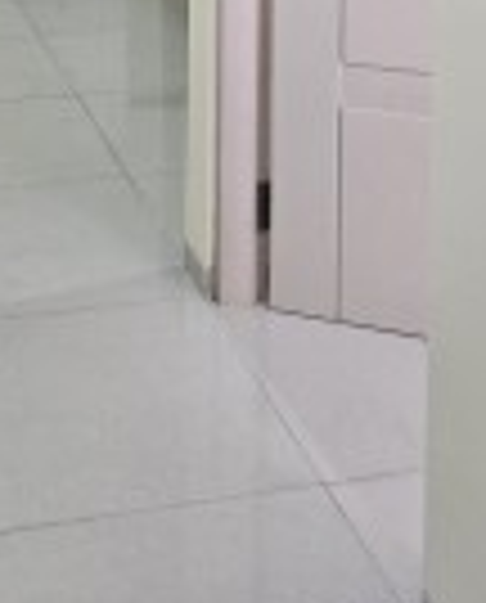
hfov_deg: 22.4
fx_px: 1199
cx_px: 52
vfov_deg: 23.3
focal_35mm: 67
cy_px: -272
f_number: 1.8
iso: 320
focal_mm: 5.4
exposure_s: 1/100
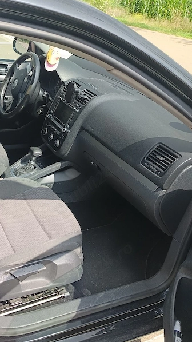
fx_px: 317
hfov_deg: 32.5
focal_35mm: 35
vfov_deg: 56.4
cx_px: 30
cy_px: 196
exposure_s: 1/101
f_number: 1.7
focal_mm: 5.31
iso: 50
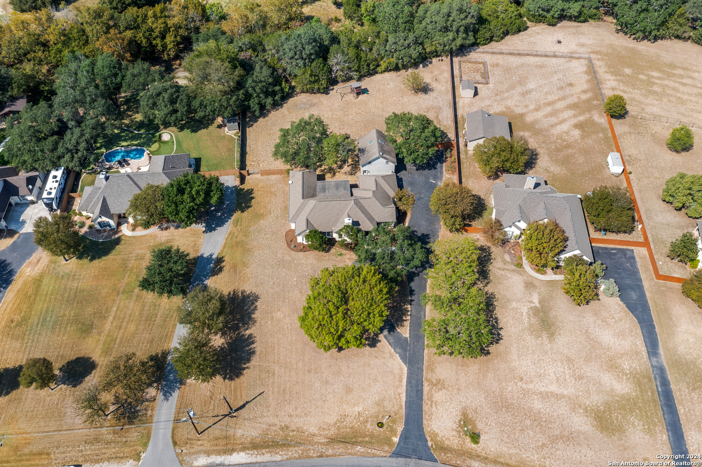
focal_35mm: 28
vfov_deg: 46.4
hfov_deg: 65.5
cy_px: 234
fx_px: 546
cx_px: 351
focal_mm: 10.26
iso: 100
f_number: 6.3
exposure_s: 1/320
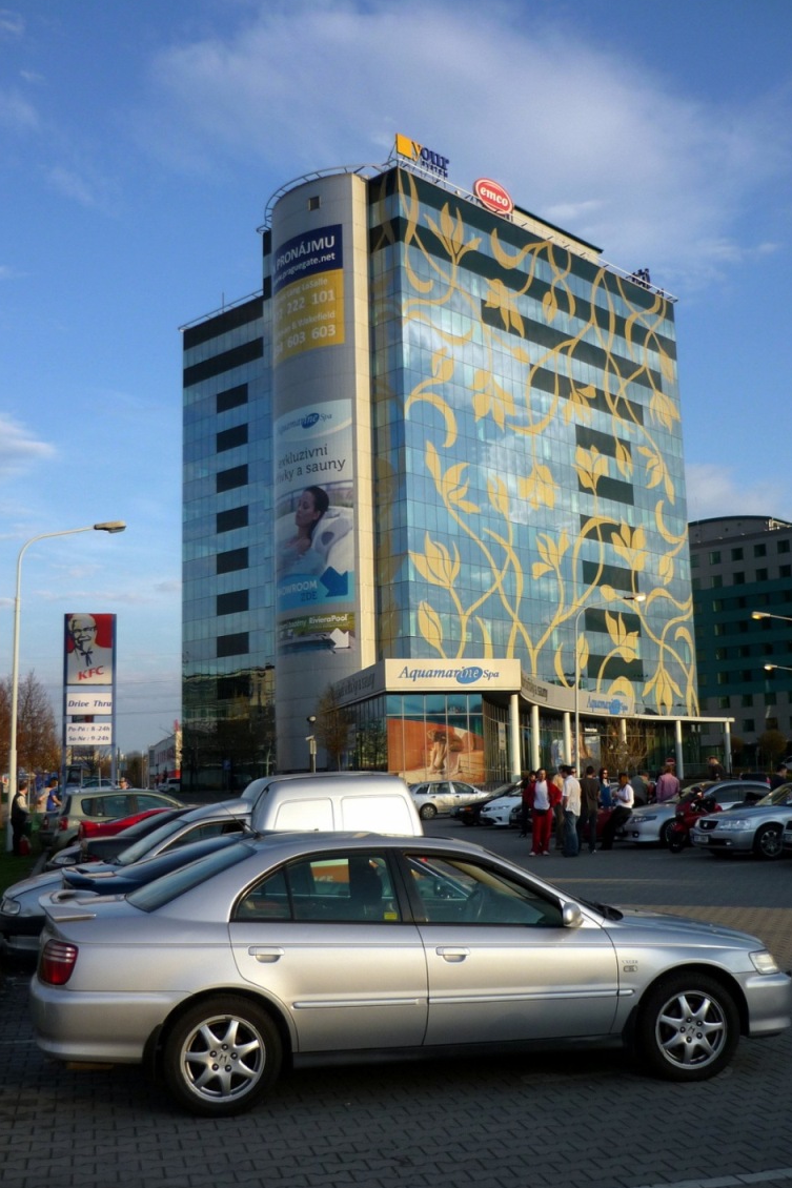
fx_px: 1155
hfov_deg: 37.8
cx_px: 436
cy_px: 598
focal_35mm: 35
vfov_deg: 54.4
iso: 100
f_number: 2.8
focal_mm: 5.5
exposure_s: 1/800
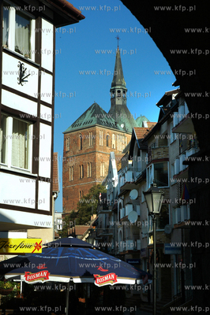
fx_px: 605
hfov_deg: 19.7
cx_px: 105
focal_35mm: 69
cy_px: 158
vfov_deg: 29.3
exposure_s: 1/500
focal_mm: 46
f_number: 11
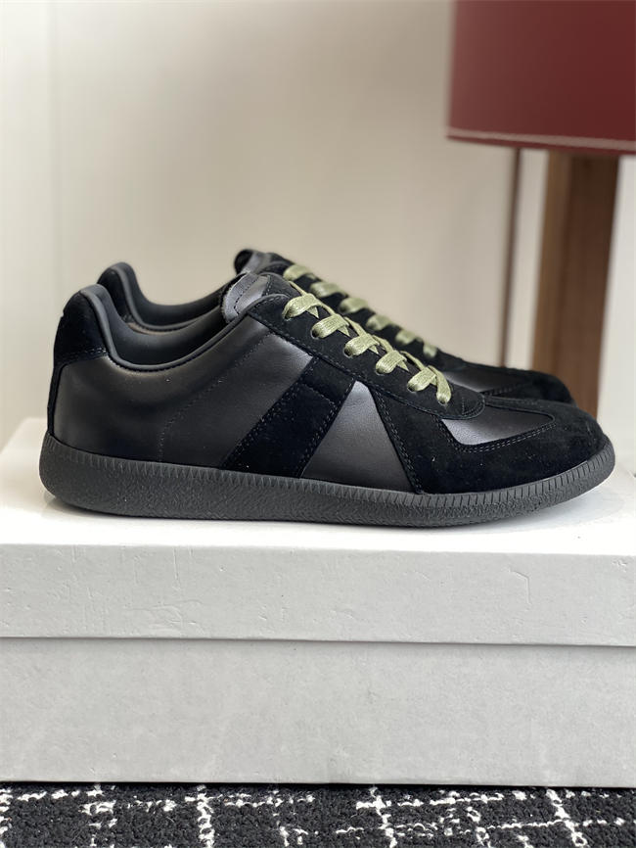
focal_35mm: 52
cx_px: 318
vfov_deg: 36.8
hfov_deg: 28.0
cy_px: 424
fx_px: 1273
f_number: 2
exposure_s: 1/122
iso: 50
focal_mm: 6
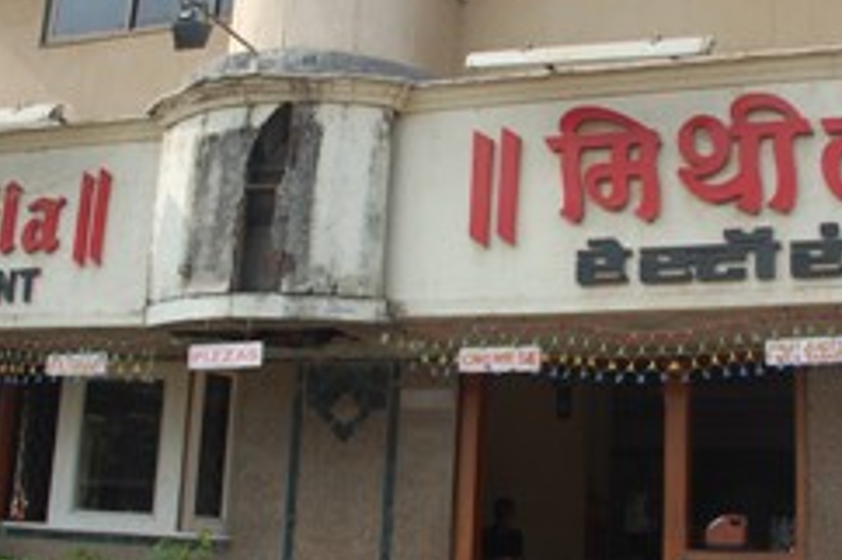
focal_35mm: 50
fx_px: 1169
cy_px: 268
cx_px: 525
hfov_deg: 39.4
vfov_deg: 27.0
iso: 200
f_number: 7.1
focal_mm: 18
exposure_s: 1/200
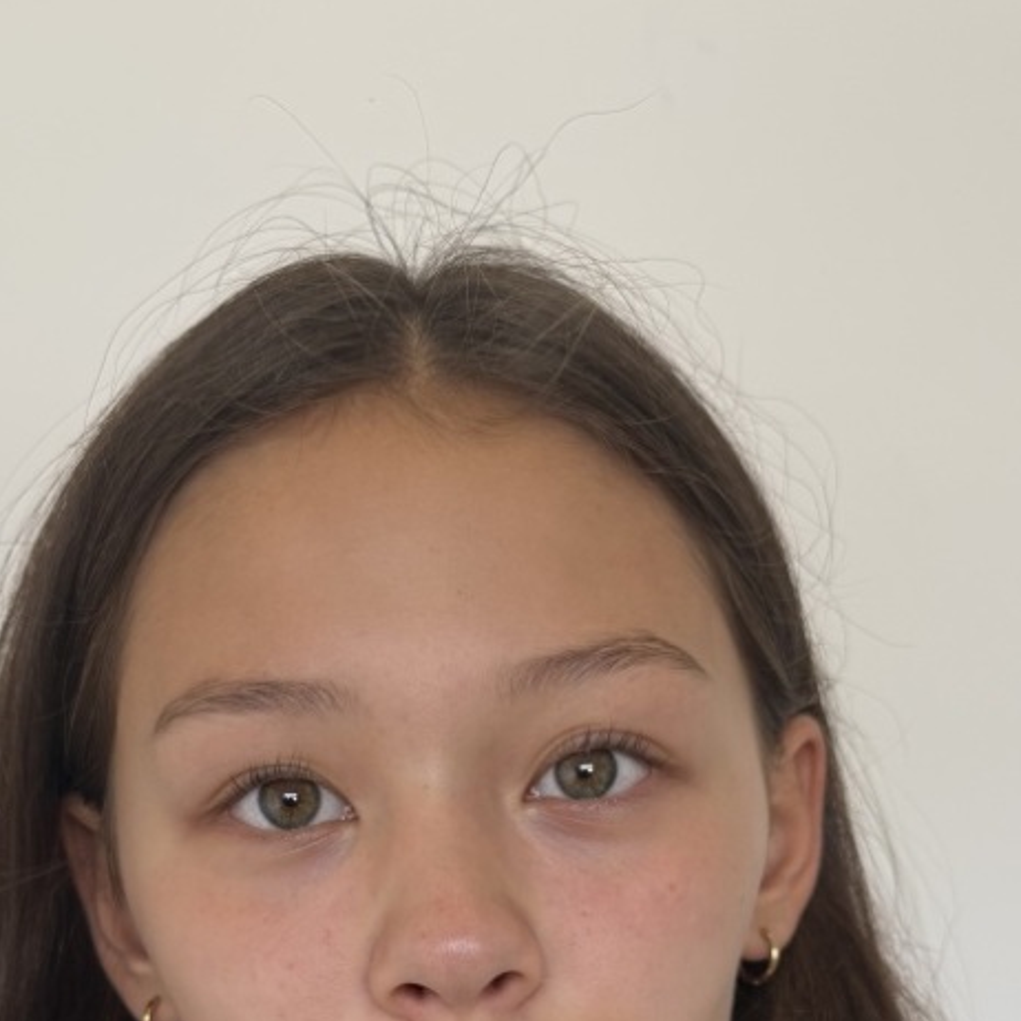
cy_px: 1082
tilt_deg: +0.3
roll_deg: -1.1
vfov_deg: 31.4
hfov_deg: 34.6
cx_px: 457
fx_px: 1635
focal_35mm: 49
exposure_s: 1/121
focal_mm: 6.76
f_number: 1.78
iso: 125
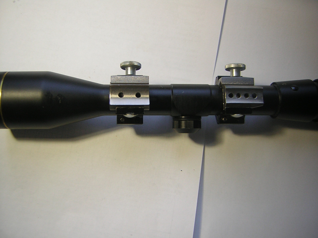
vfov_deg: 39.7
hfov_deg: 51.4
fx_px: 331
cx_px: 159
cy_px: 119
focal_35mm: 36
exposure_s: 1/41.9
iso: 50
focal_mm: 4.7
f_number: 2.6
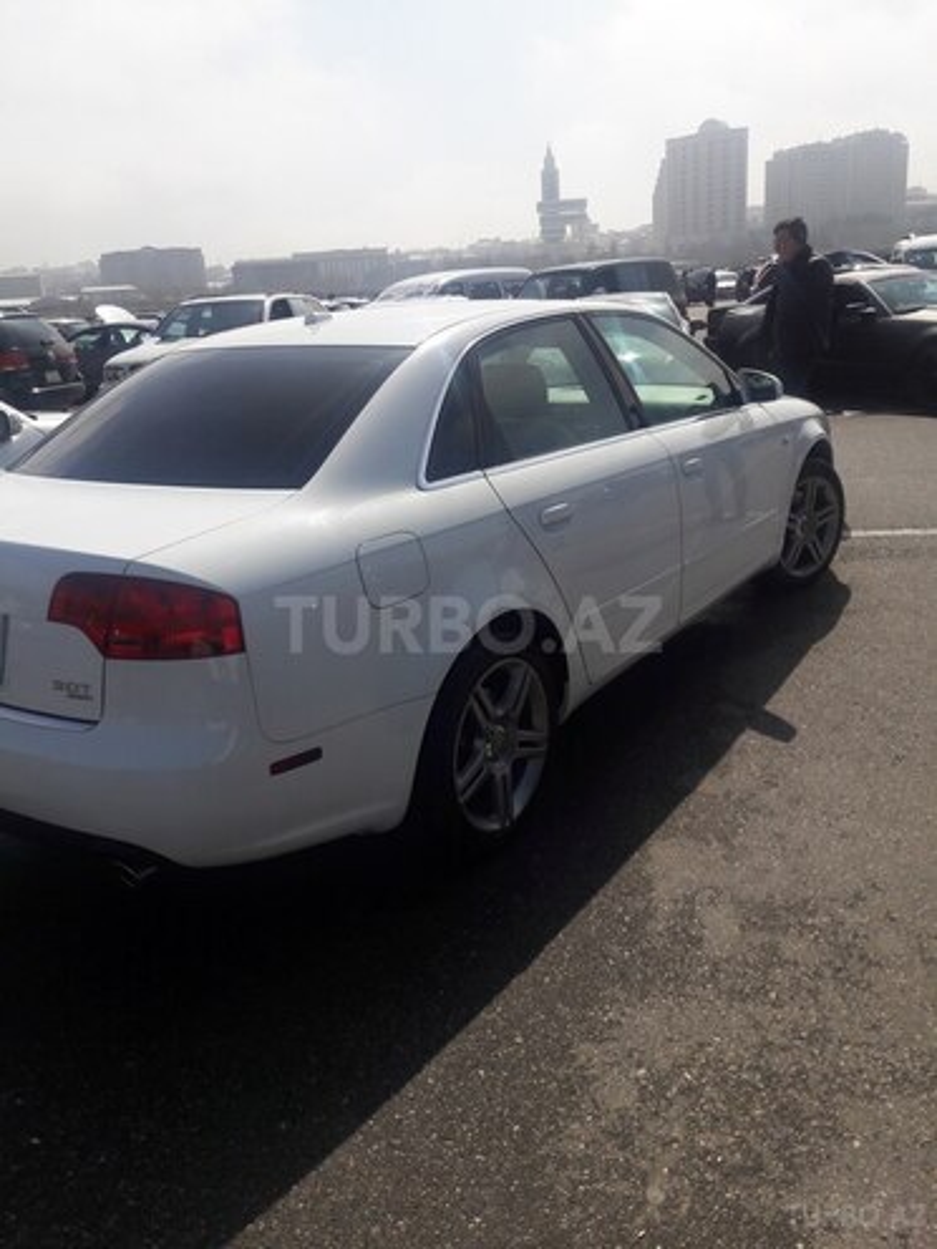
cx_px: 468
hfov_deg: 49.7
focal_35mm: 28
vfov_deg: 63.4
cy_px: 624
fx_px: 1011
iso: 40
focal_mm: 3.7
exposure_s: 1/2915
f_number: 1.9
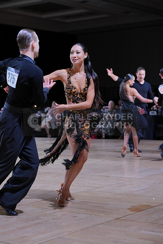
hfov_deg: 18.0
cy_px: 122
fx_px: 516
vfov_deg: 26.6
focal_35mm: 76
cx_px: 82
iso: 640
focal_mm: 76
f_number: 4.5
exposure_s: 1/400
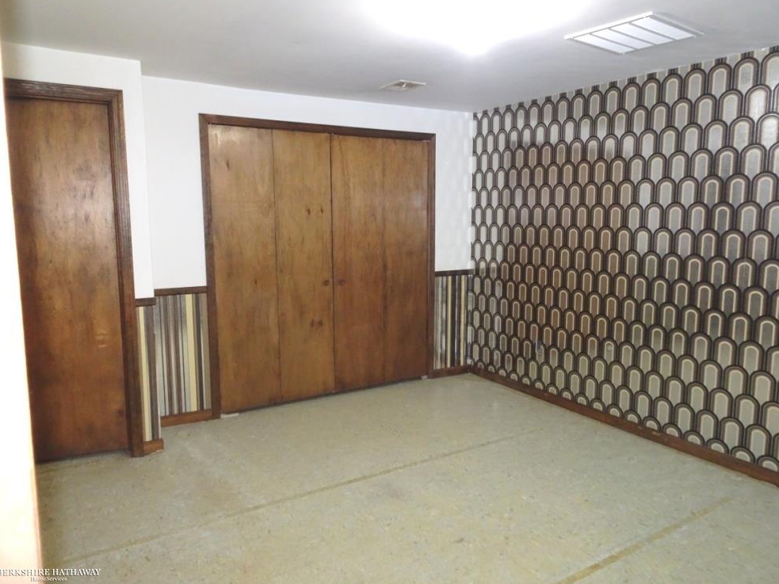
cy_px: 287
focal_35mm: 25
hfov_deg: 69.4
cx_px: 403
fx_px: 563
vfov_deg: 54.9
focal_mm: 4.1
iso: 800
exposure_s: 1/30
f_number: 3.5
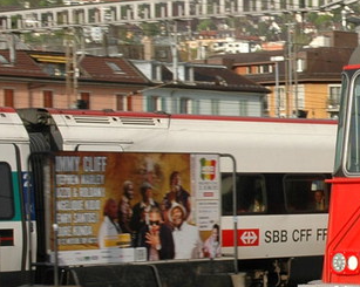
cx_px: 631
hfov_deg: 10.1
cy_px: 195
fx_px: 1937
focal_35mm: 182
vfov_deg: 8.5
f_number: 10
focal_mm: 31
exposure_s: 1/250
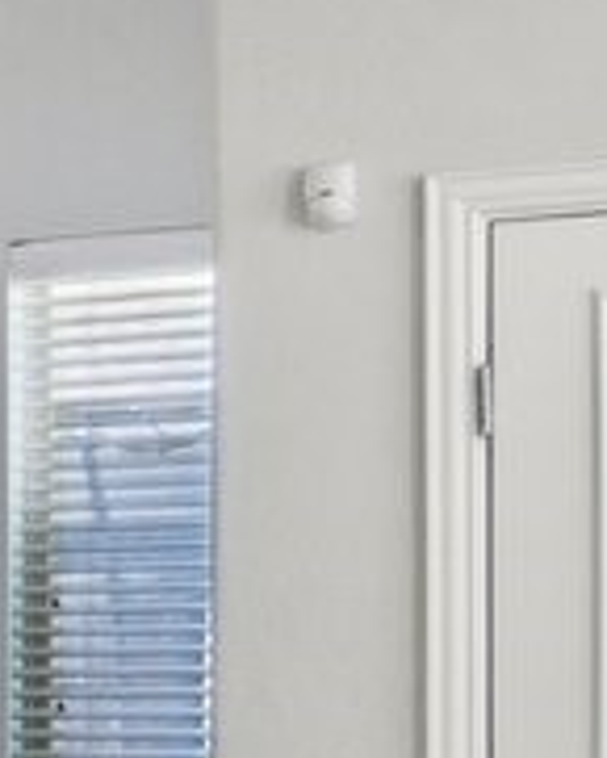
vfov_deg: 11.3
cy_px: 685
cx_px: -2185
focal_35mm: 170
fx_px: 3814
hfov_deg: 6.4
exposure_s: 1/25
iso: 400
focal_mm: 16
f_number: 8
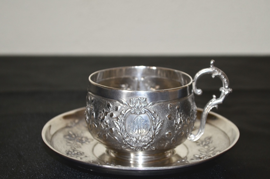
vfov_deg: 14.3
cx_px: 148
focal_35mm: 95
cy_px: 100
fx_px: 711
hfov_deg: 21.5
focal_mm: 52
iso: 200
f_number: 5.6
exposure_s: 1/30
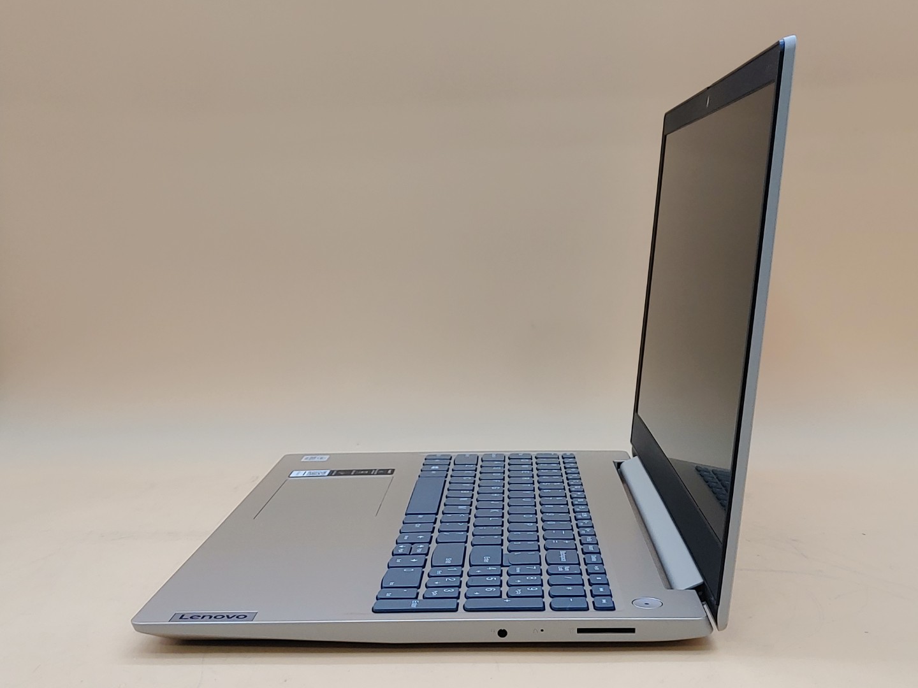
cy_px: 344
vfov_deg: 32.9
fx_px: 1167
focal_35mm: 44
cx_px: 459
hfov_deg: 42.9
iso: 50
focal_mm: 4.36
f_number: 1.8
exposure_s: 1/120
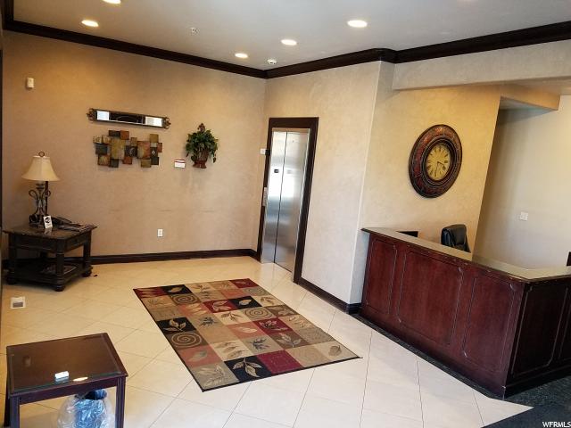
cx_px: 286
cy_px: 214
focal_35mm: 26
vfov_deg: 53.1
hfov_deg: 67.3
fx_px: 429
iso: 200
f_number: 1.7
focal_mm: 4.2
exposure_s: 1/60
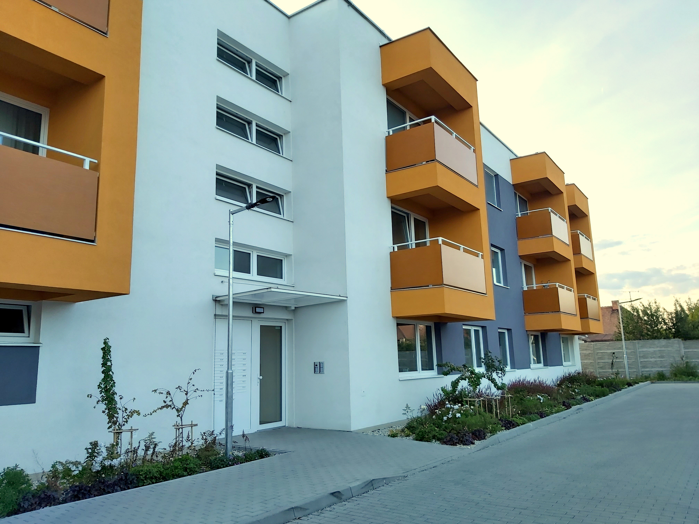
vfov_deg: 53.1
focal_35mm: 26
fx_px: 525
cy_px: 262
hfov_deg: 67.3
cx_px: 350
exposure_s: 1/213
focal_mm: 3.92
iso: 64
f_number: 1.7
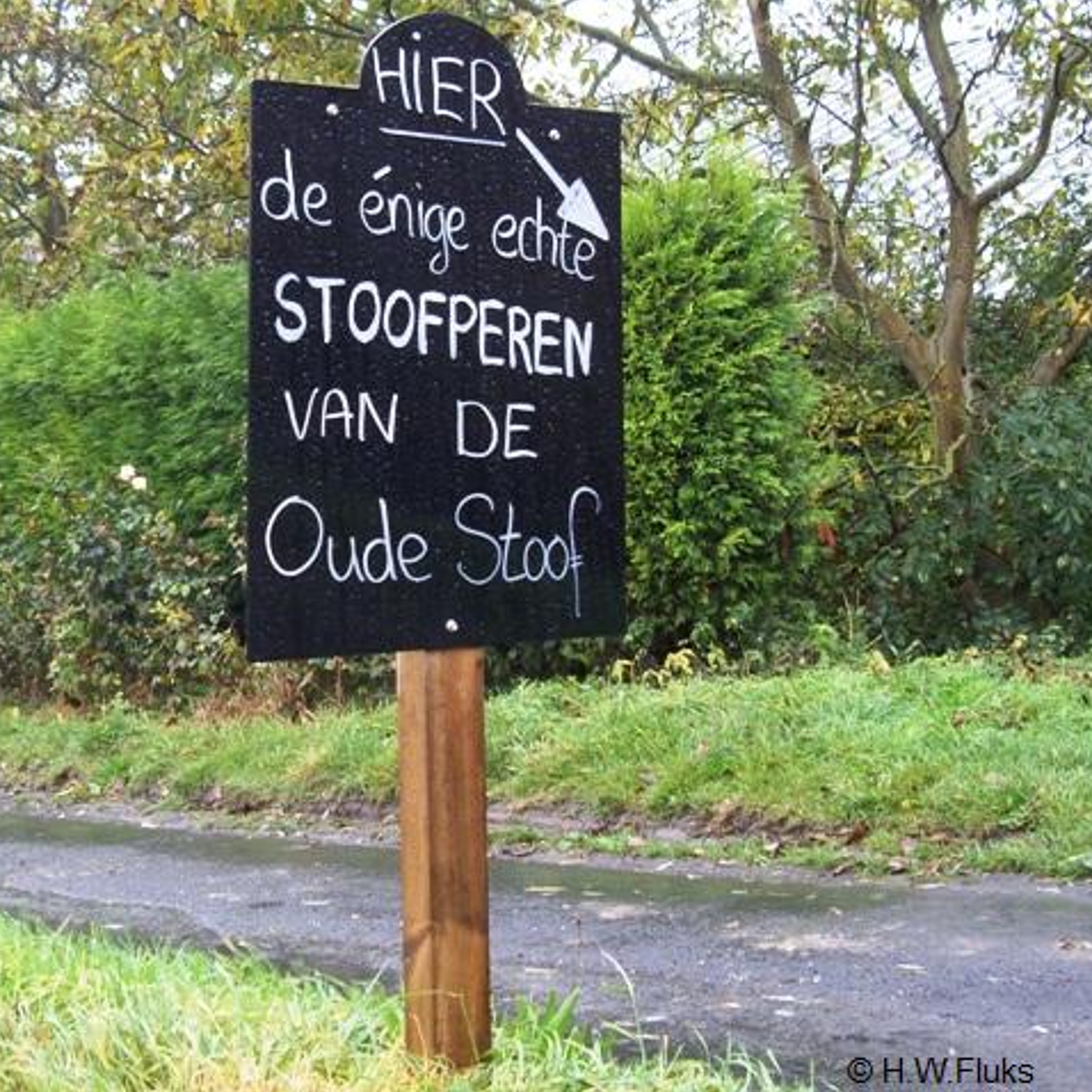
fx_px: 1606
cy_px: 546
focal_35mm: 45
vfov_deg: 37.6
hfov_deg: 37.3
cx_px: 416
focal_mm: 7.9
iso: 200
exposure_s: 1/50
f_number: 2.8
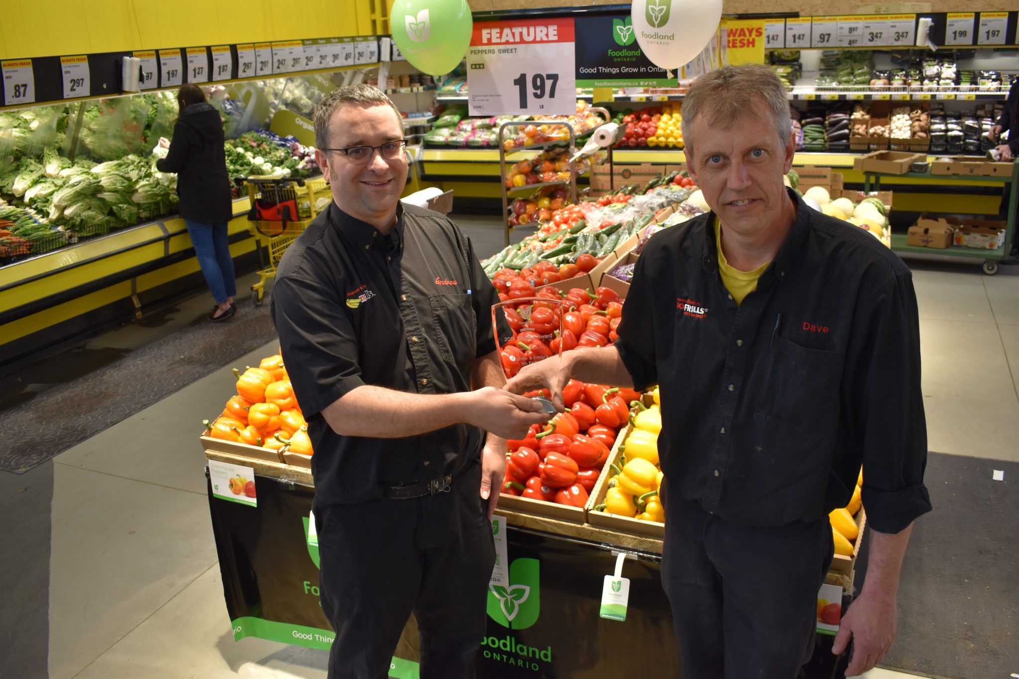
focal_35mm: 30
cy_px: 340
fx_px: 849
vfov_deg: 43.6
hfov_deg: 61.9
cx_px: 510
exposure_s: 1/100
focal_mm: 20
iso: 400
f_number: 5
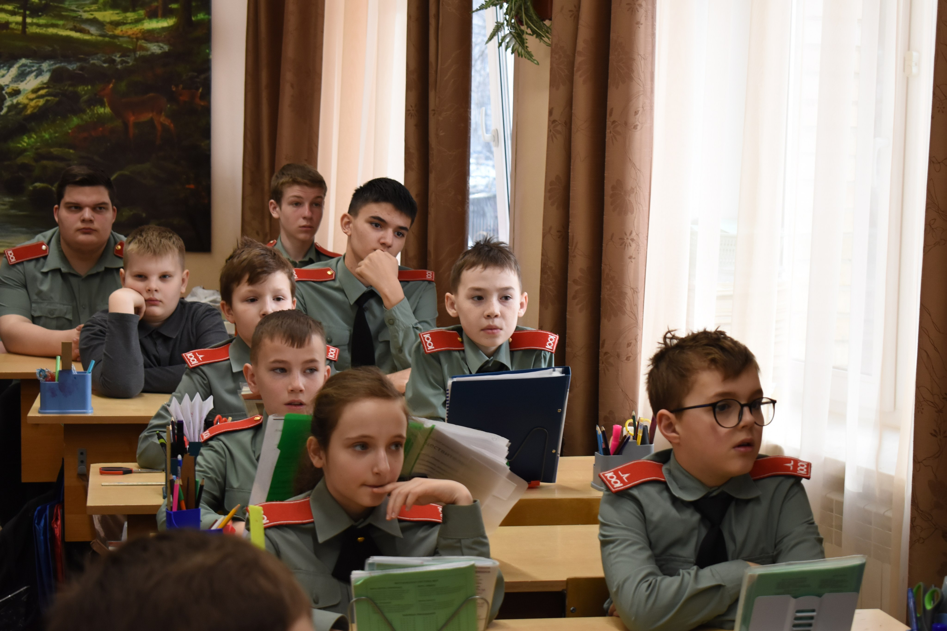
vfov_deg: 18.9
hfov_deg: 28.1
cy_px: 316
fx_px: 1894
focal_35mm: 72
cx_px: 474
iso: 800
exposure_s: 1/100
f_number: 5.3
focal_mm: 48
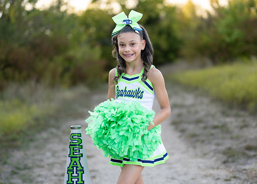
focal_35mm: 62
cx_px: 138
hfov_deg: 31.7
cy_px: 95
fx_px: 453
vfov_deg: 22.9
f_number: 1.2
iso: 100
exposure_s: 1/1250
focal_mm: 50
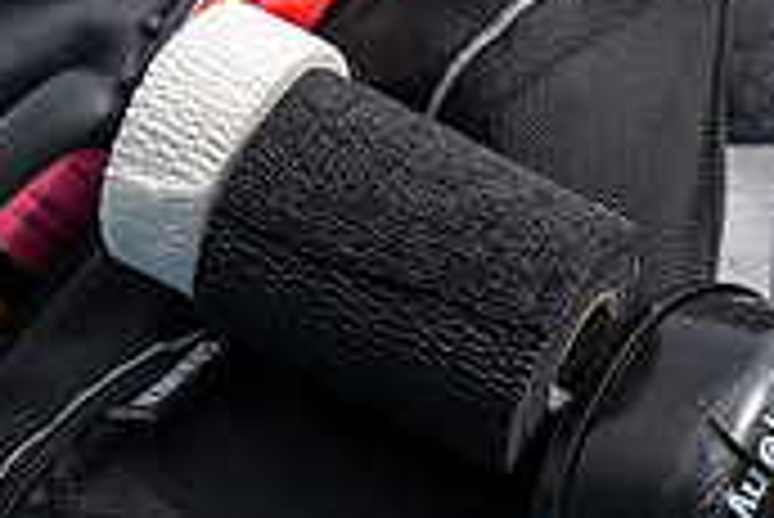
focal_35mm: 266
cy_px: 624
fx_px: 5724
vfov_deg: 5.2
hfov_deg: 7.7
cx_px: 130
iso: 250
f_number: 4
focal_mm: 79
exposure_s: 1/1600
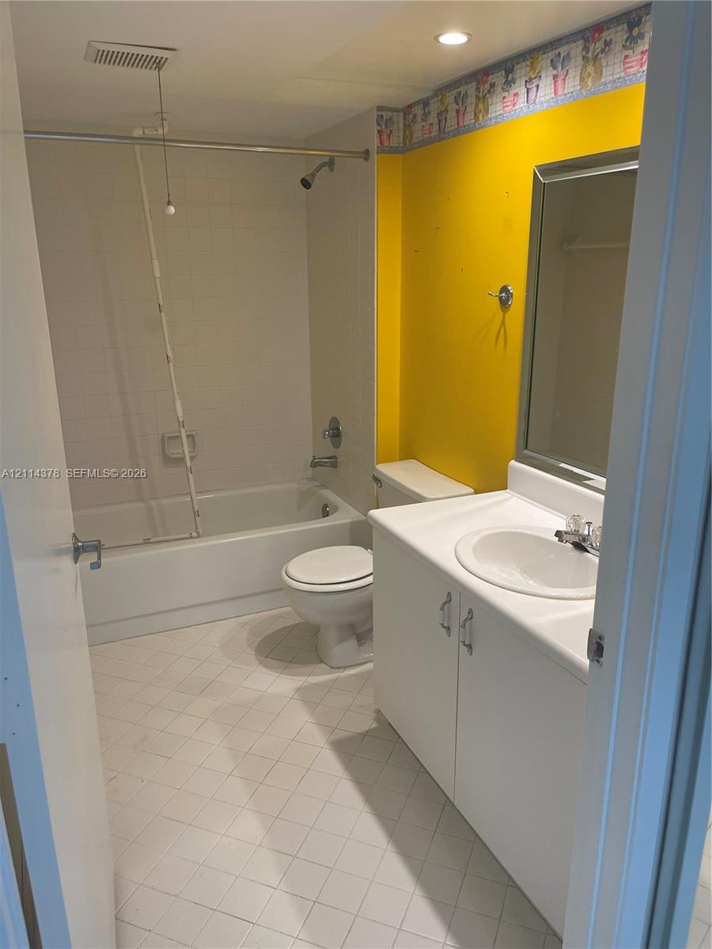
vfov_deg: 69.4
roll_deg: +0.6
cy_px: 474
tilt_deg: -16.7
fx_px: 686
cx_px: 356
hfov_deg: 54.9
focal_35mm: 25
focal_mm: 5.1
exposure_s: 1/120
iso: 125
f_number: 1.6
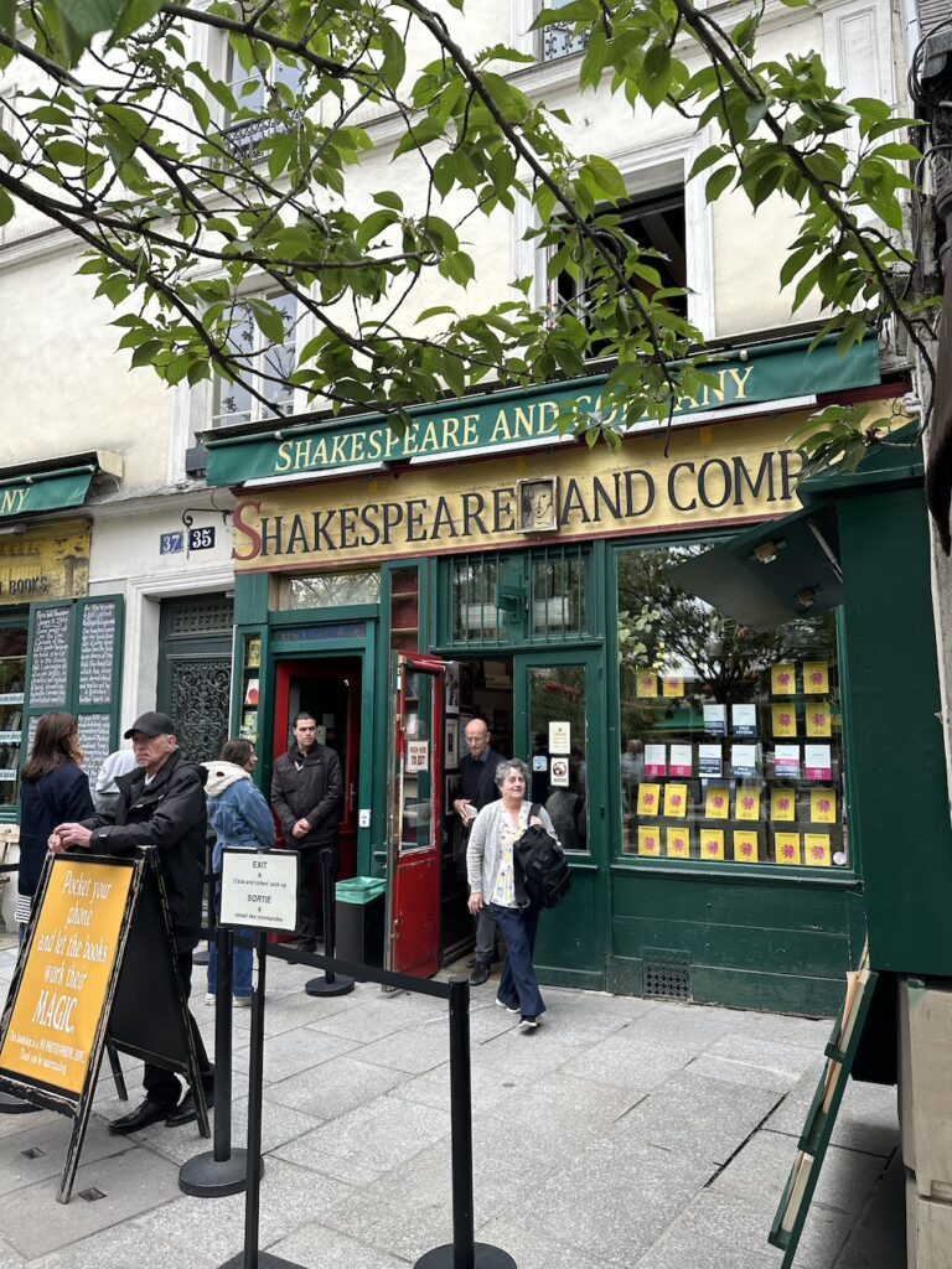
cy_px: 634
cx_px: 476
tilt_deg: +6.5
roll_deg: -1.8
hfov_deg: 56.8
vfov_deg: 71.6
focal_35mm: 24
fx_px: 880
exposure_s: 1/685
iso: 80
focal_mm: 6.86
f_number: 1.78
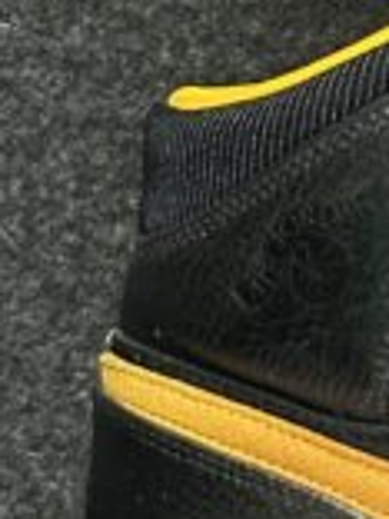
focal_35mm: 246
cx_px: 934
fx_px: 3686
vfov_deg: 8.0
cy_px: -78
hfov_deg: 5.8
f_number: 1.78
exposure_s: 1/34
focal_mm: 6.86
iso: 400
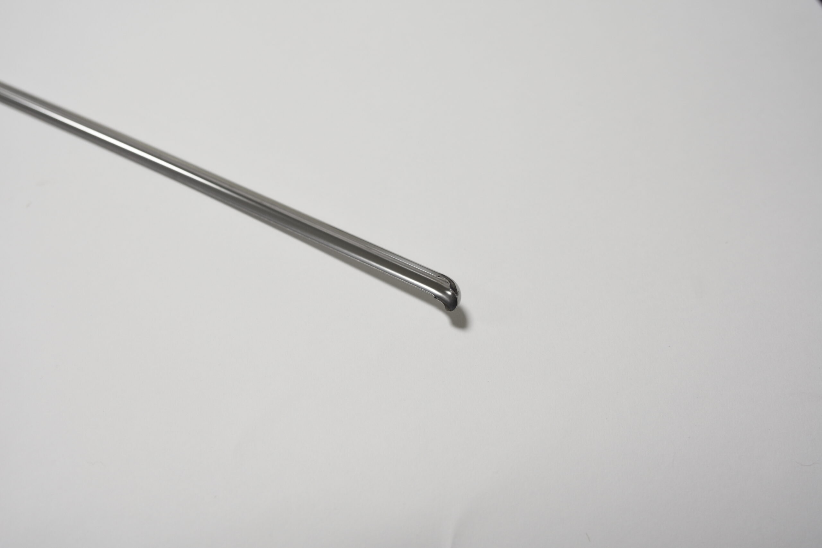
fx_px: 1062
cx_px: 411
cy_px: 274
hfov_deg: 42.3
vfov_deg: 29.0
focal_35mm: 46
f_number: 2.8
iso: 320
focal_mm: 31
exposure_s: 1/100
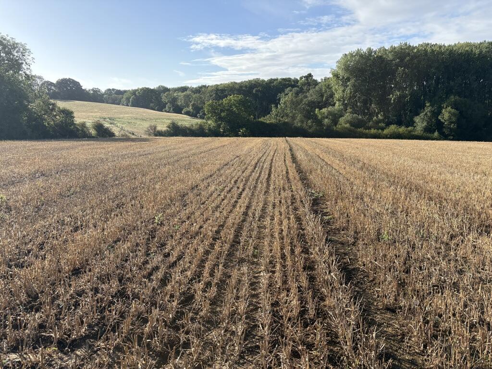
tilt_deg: -10.7
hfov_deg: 67.3
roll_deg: +1.0
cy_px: 184
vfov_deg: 53.1
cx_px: 246
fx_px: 370
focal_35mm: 26
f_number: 1.6
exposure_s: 1/2208
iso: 64
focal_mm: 5.96
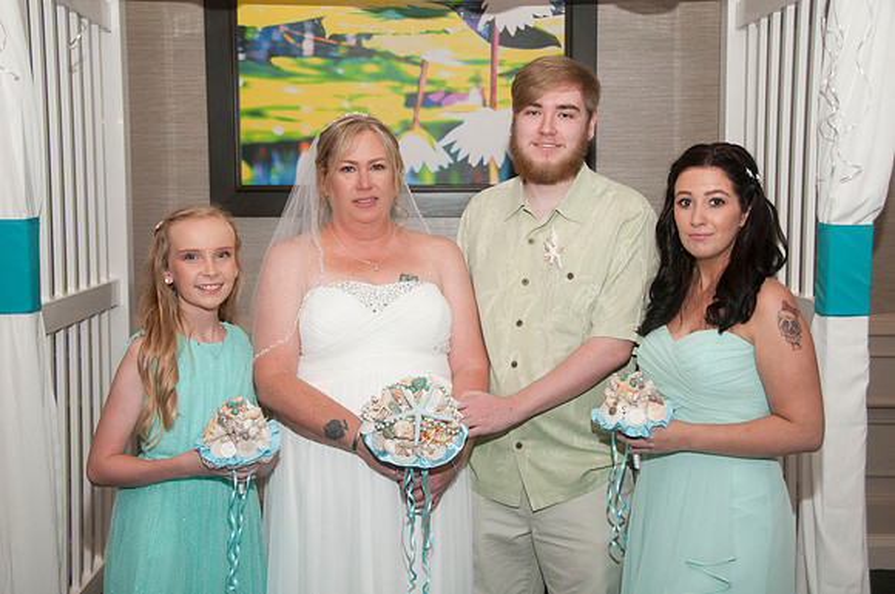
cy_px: 297
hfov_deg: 41.2
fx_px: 1192
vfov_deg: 28.0
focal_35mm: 48
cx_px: 448
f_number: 5.6
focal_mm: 32
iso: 400
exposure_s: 1/60
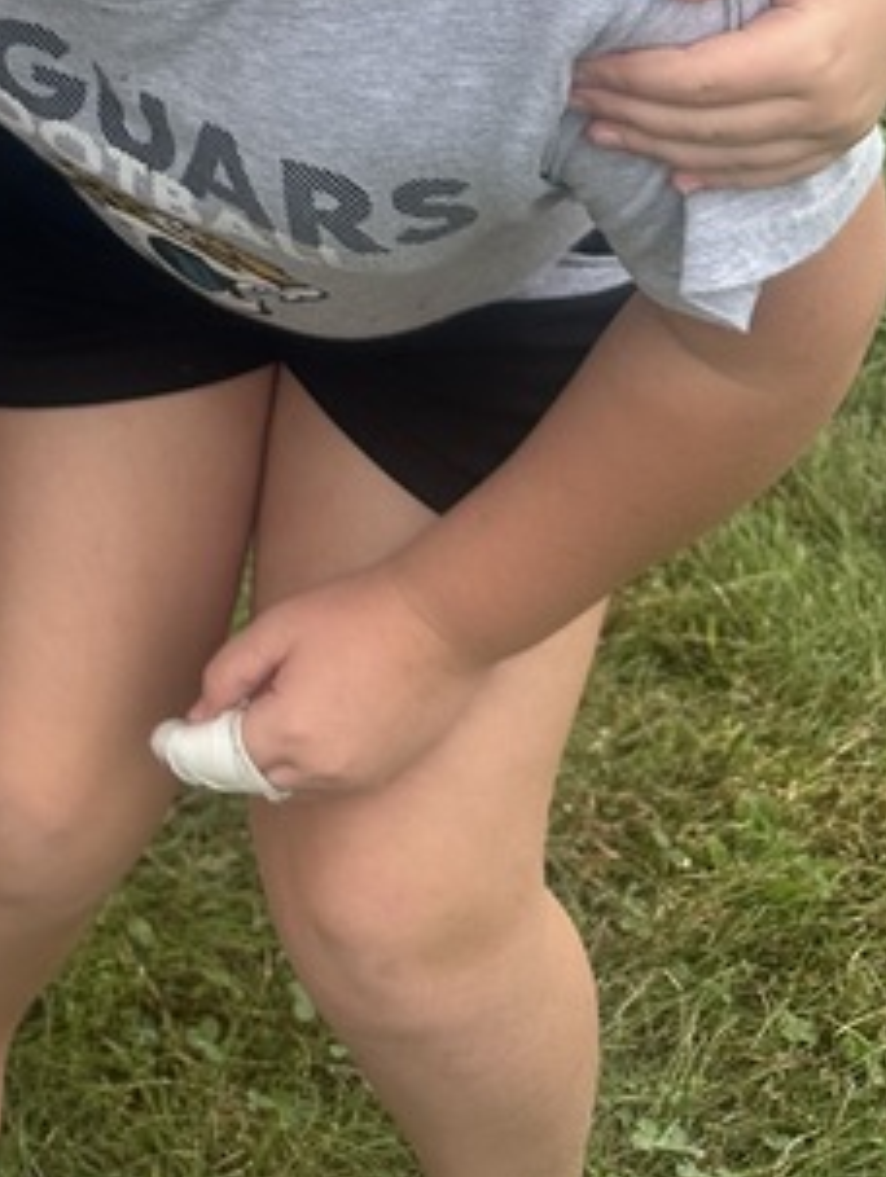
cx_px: -303
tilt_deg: -15.2
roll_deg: +0.0
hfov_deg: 17.0
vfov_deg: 21.0
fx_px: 2758
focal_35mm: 81
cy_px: -509
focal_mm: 6.86
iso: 80
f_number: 1.78
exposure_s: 1/1198
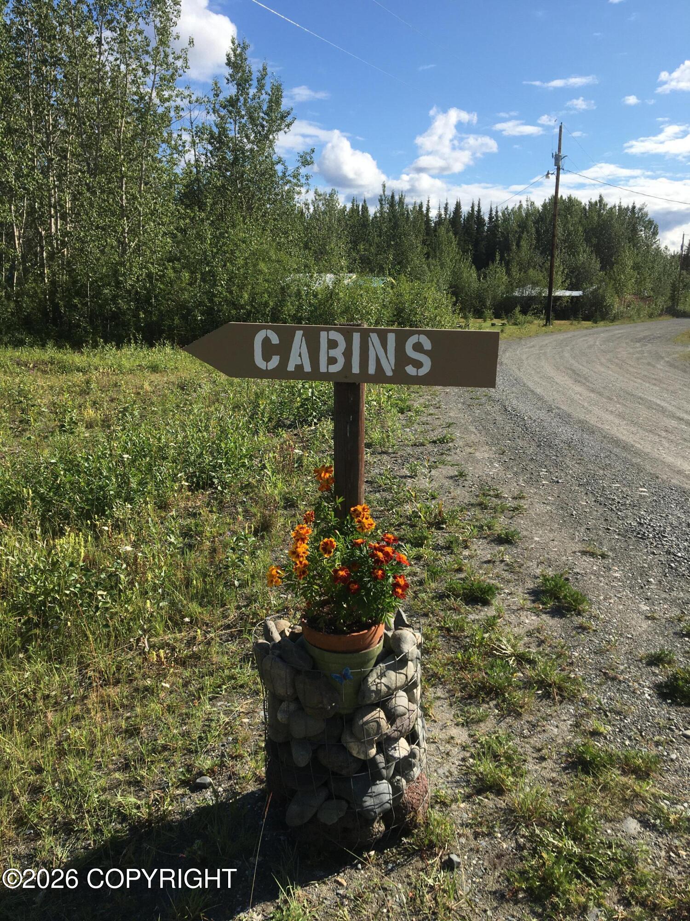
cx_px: 345
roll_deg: +1.0
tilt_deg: -11.1
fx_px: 771
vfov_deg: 61.7
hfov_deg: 48.2
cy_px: 460
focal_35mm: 29
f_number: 2.2
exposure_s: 1/1425
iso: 25
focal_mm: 4.15
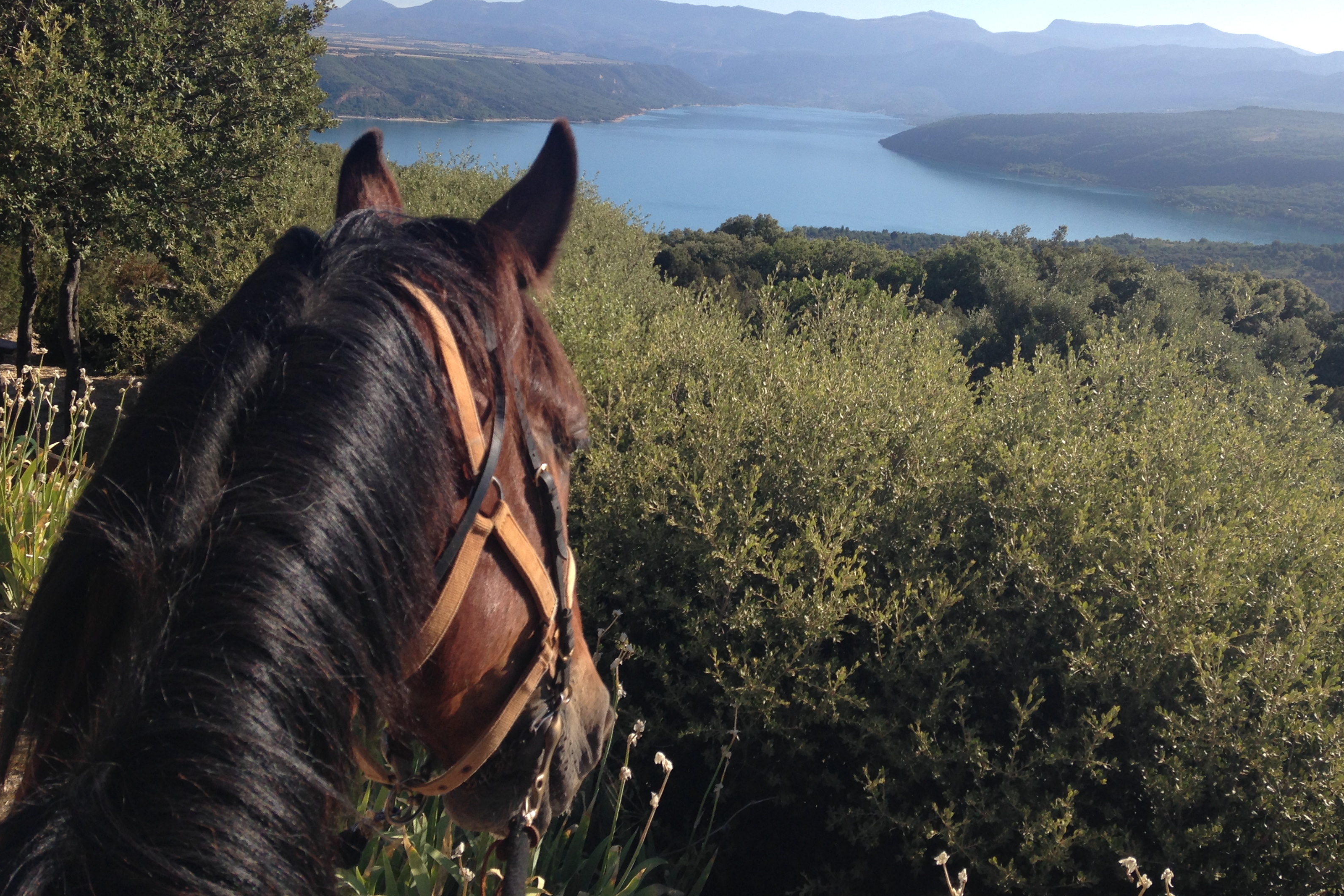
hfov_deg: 54.4
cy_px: 387
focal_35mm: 35
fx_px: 1307
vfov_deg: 37.8
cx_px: 680
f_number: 2.4
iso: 50
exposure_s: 1/1261
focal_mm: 4.12
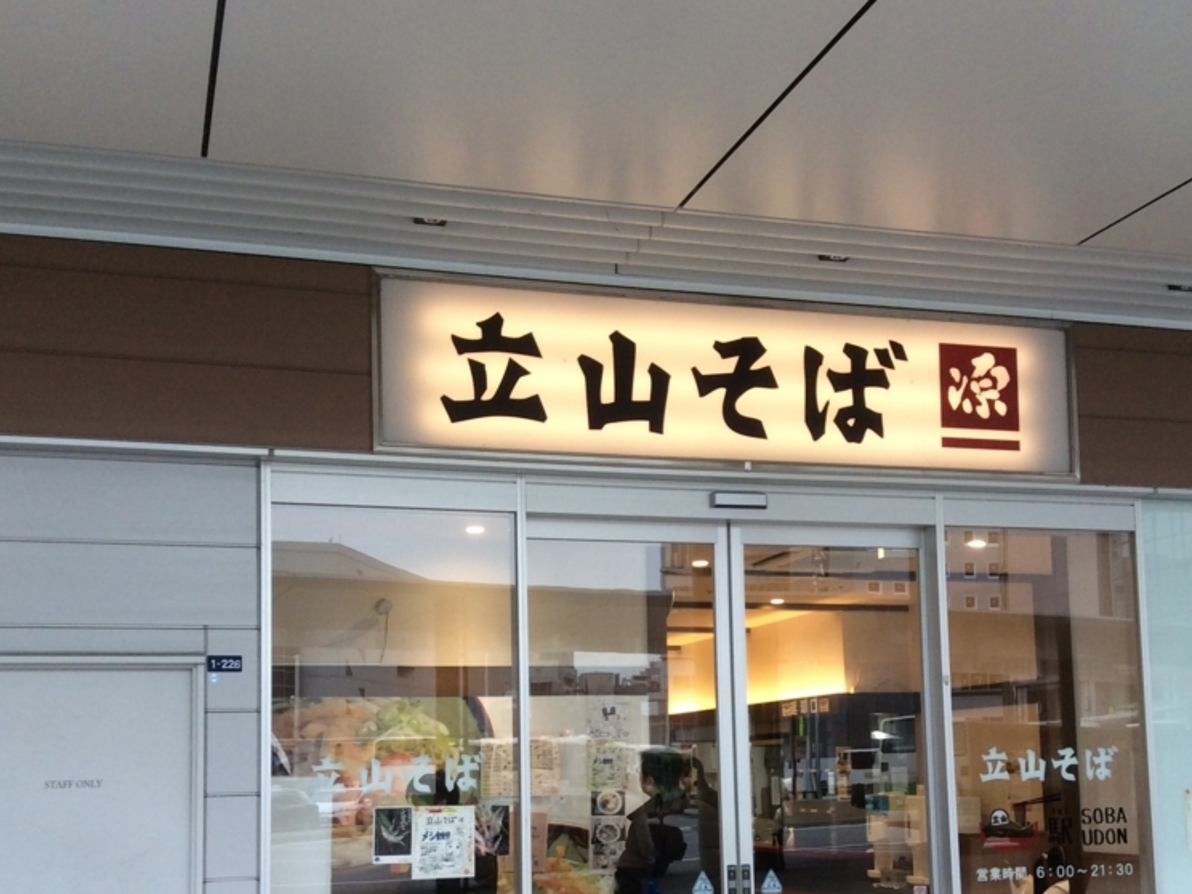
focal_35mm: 44
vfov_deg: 32.4
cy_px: 639
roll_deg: +0.5
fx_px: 1515
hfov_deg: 42.9
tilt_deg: +5.4
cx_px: 595
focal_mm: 3.3
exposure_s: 1/60
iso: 50
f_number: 2.4
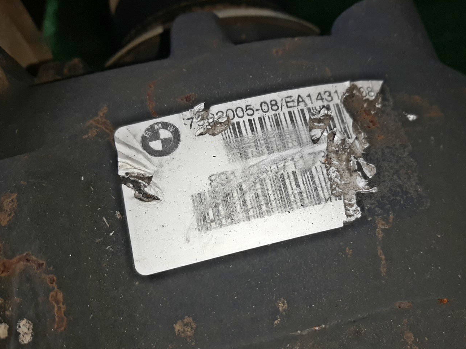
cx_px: 256
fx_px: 390
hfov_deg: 61.5
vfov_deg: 48.2
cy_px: 191
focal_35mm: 29
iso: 40
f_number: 1.7
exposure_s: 1/127
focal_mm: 3.93
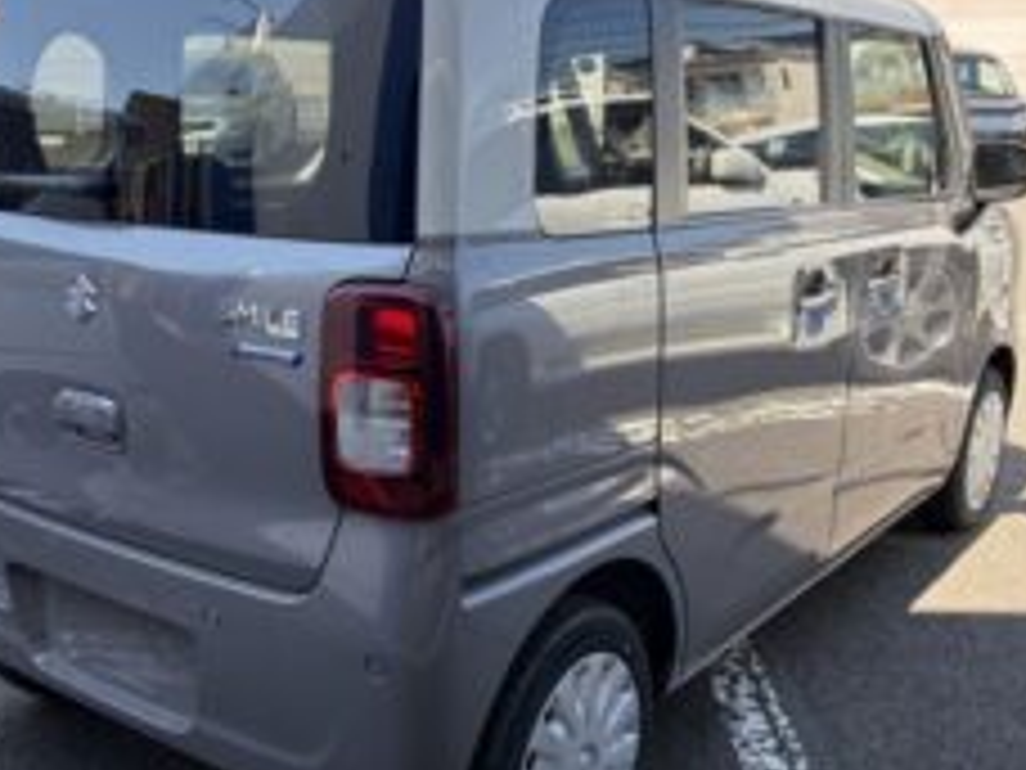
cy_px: 399
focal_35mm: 40
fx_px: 1186
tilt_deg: -15.4
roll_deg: +0.5
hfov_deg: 46.7
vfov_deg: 36.0
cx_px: 468
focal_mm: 5.96
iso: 64
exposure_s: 1/861
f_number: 1.6
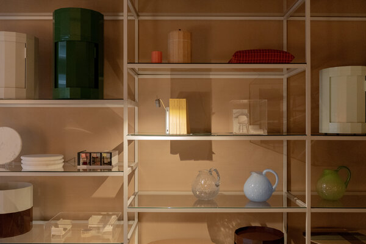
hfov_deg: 54.9
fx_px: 352
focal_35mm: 35
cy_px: 122
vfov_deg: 38.2
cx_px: 183
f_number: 2.8
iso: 2500
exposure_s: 1/160
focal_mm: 23.1
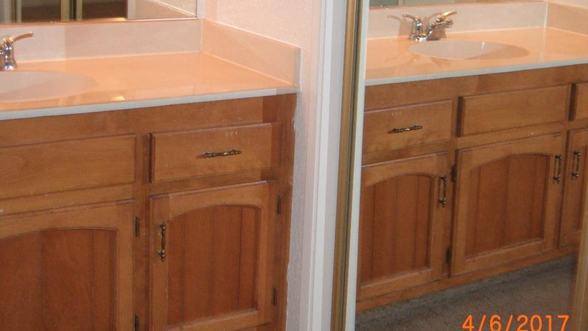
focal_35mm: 60
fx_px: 935
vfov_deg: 19.8
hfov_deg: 34.9
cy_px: 70
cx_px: 290
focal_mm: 7.9
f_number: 2.8
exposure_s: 1/60
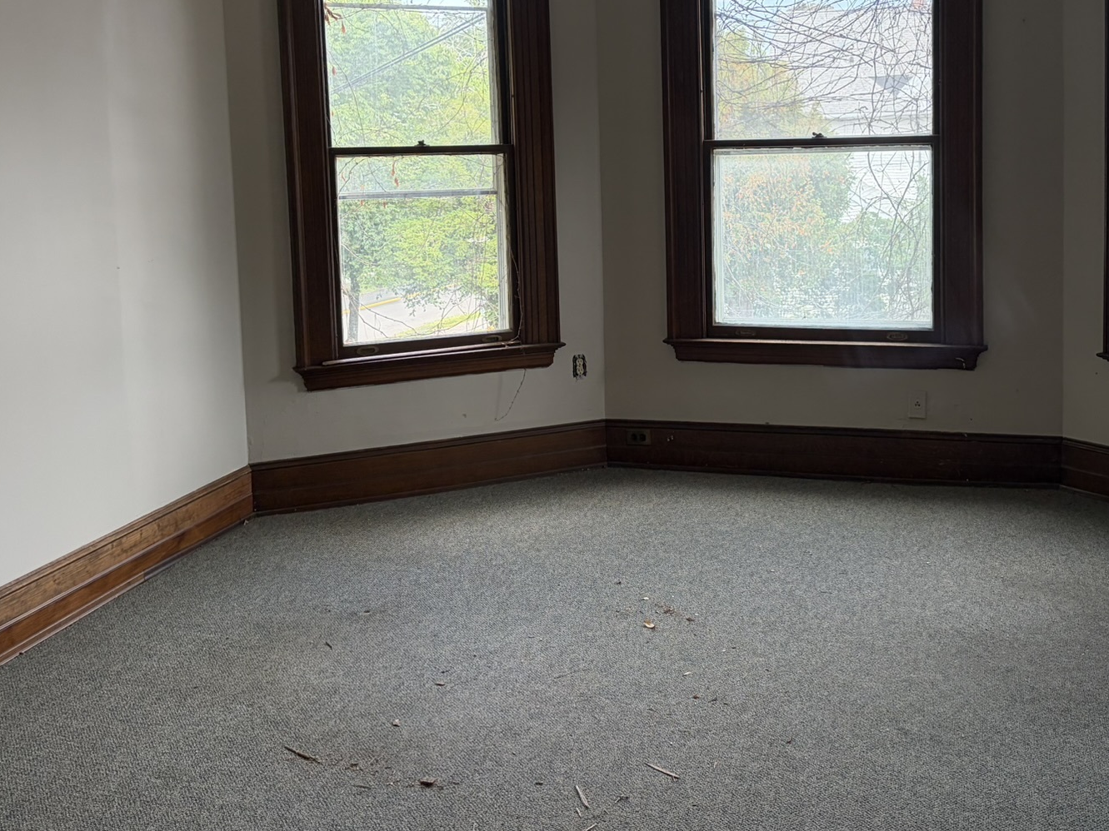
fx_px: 1281
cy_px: 251
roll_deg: +3.3
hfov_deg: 46.6
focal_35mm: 40
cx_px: 647
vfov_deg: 35.5
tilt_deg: -3.6
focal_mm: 5.96
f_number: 1.6
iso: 125
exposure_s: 1/235
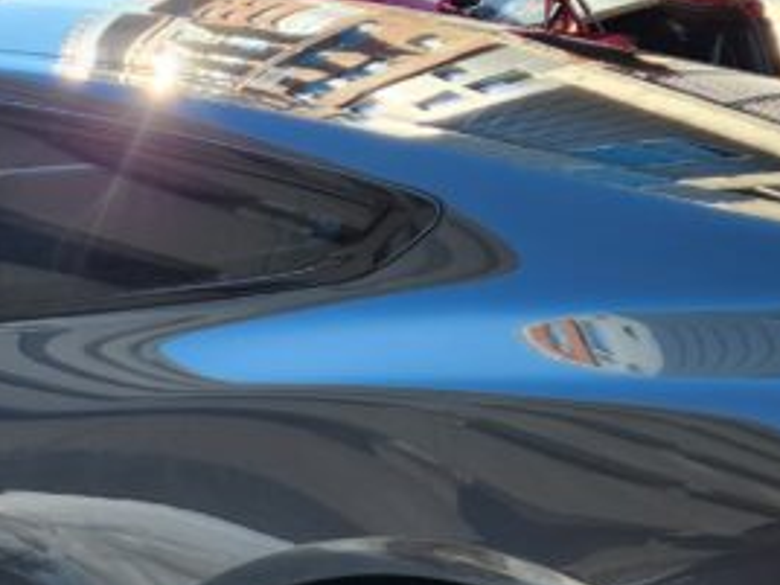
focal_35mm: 88
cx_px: -172
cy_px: 669
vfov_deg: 16.2
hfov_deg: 20.7
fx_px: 1983
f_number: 1.8
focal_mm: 5.4
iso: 20
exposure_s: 1/180
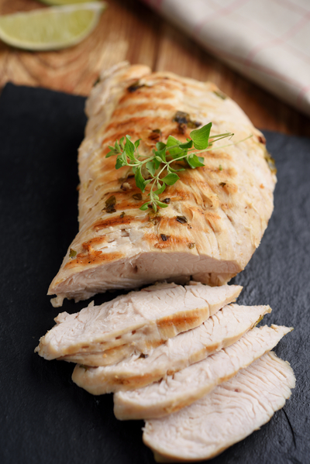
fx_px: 774
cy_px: 232
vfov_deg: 33.4
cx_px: 155
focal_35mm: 60
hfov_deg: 22.6
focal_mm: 60
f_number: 6.3
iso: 64
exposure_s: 1/125
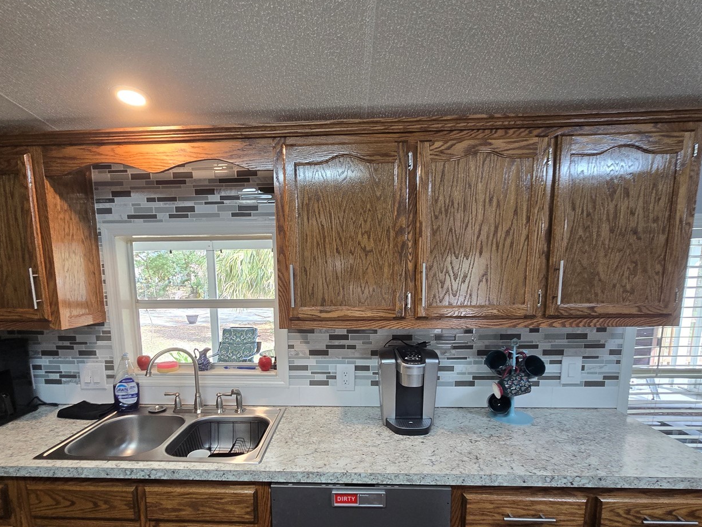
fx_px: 345
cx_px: 325
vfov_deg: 73.1
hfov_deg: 90.9
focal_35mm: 17
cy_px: 338
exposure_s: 1/60
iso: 200
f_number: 2.2
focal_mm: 2.2
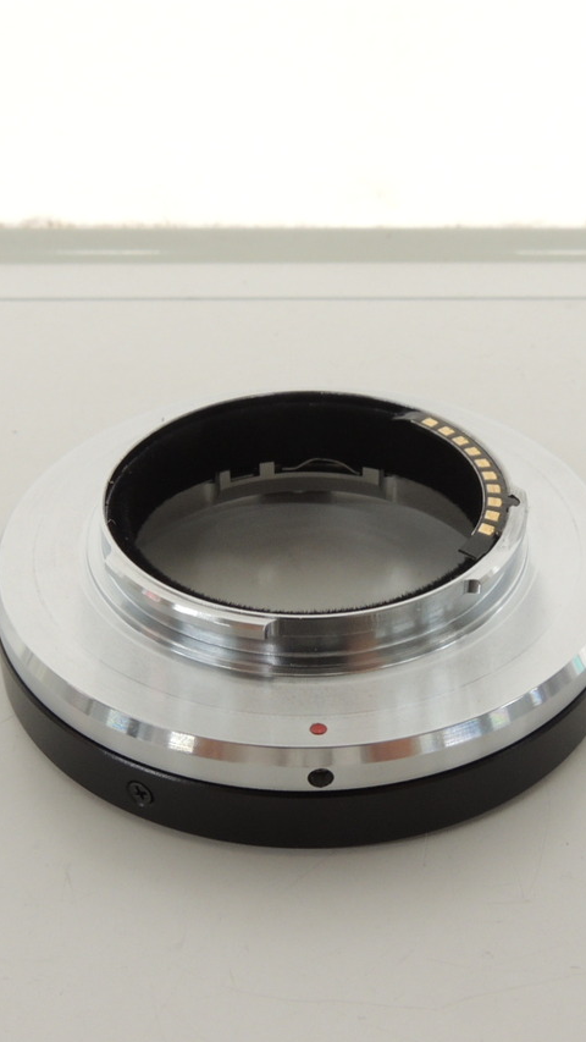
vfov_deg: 44.6
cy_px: 519
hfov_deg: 26.0
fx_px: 1270
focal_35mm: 46
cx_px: 298
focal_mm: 5.3
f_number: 4.9
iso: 220
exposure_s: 1/30
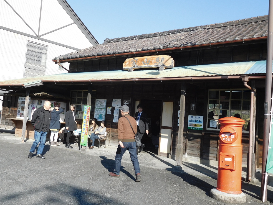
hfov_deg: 56.8
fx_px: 252
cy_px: 102
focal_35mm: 32
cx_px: 136
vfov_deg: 44.2
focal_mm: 5.7
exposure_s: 1/640
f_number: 3.6
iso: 125
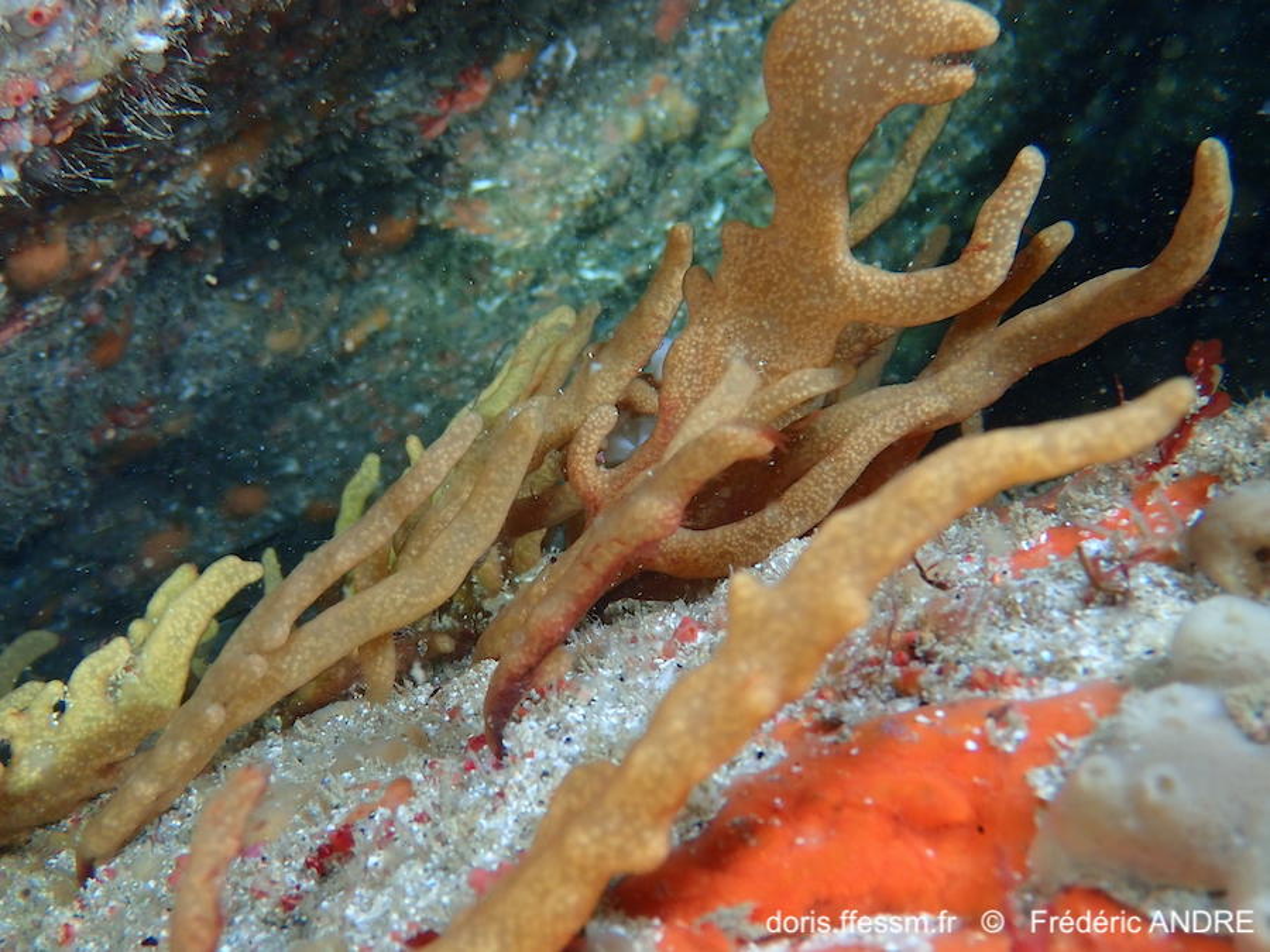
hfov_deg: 43.9
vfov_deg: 33.6
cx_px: 635
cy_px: 476
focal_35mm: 43
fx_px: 1578
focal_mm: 7.86
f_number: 4
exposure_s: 1/80
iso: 200
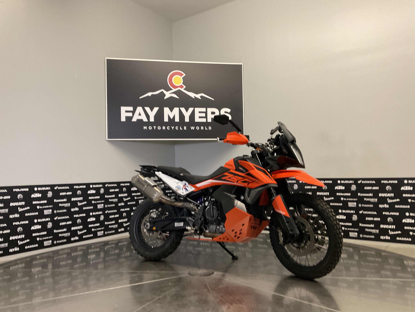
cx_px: 208
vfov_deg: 48.2
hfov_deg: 61.7
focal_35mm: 29
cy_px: 156
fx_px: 348
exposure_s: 1/60
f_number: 1.8
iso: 160
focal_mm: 3
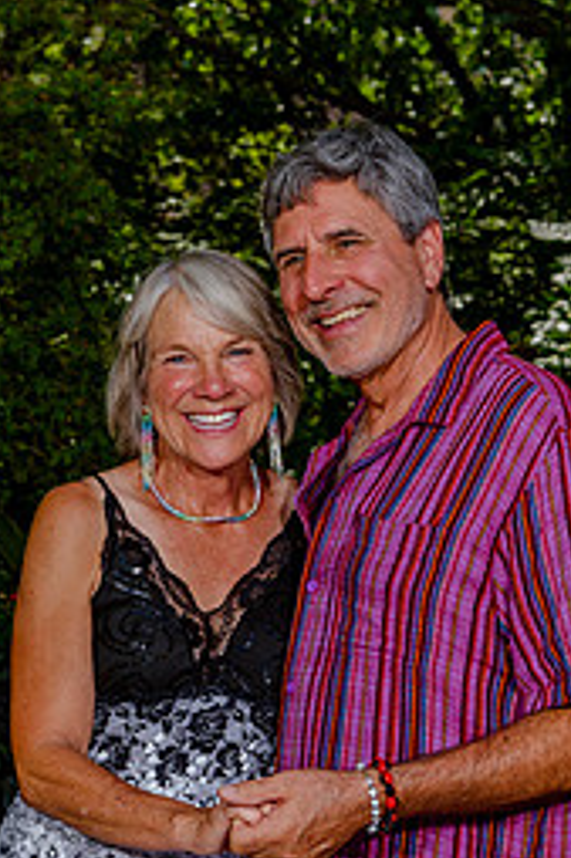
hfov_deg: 14.8
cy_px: 513
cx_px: 242
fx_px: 2192
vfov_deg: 22.1
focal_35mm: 92
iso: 200
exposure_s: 1/200
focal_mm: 52
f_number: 7.1
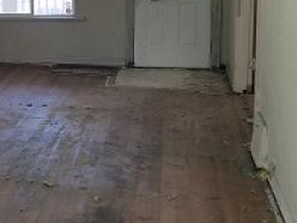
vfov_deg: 21.5
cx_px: -47
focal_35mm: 67
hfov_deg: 26.2
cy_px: 29
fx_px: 575
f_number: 1.7
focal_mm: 4.2
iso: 50
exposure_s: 1/144
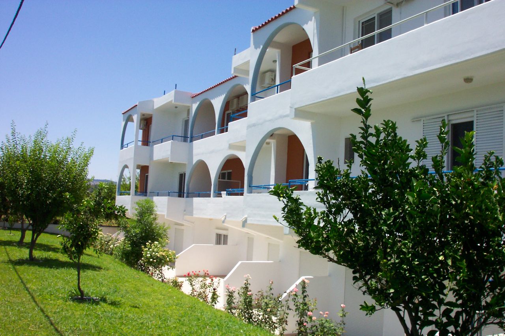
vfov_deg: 37.8
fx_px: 491
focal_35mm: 35
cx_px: 252
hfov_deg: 54.4
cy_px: 168
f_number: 9.5
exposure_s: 1/250
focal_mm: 7.5
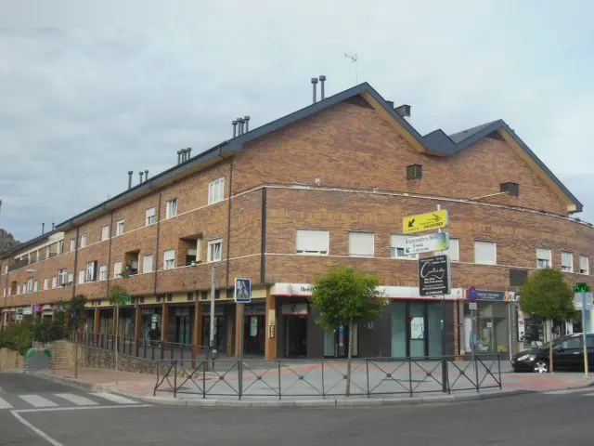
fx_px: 669
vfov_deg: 36.8
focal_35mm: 39
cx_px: 297
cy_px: 223
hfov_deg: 47.9
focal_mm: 6.9
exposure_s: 1/320
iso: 125
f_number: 4.1
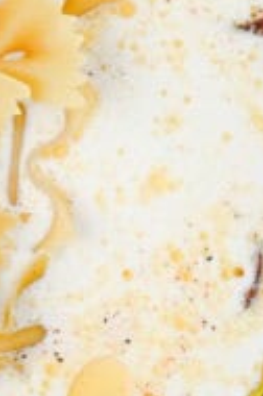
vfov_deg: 7.5
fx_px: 2969
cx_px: -341
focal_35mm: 270
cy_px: -135
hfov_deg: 4.9
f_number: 4
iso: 220
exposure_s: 1/100
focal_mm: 50
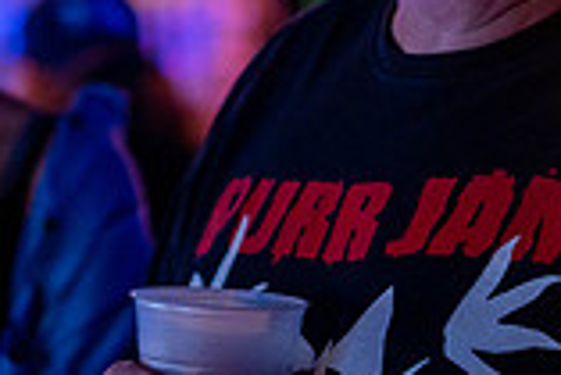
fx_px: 2964
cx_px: 154
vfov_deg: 7.2
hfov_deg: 10.8
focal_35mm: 190
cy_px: 116
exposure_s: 1/125
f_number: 1.8
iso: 400
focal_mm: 50
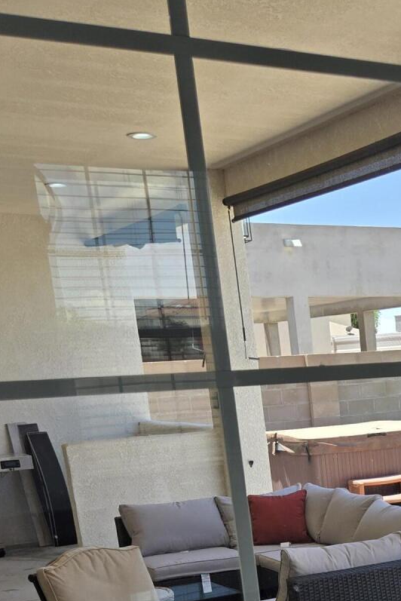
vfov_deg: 30.3
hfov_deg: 21.1
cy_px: 639
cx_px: 476
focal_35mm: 60
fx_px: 1002
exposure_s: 1/801
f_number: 1.8
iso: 25
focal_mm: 5.4
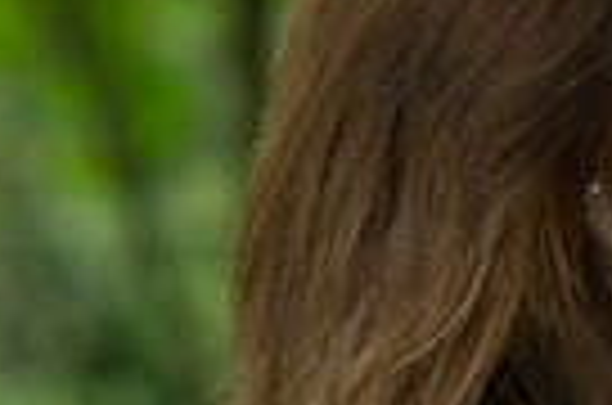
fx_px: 12330
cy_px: 306
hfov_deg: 2.8
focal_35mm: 727
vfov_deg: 1.9
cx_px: 873
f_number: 5.6
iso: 250
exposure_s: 1/60
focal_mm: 170
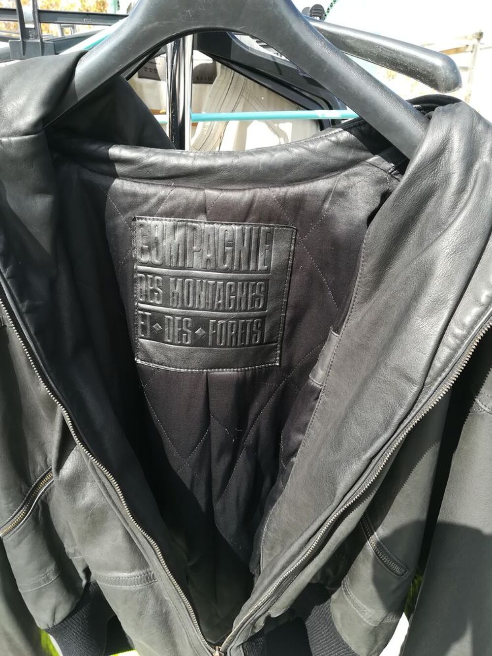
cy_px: 328
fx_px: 493
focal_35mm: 26
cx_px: 246
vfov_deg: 67.3
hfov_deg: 53.1
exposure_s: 1/227
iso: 50
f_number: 2.2
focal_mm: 3.83
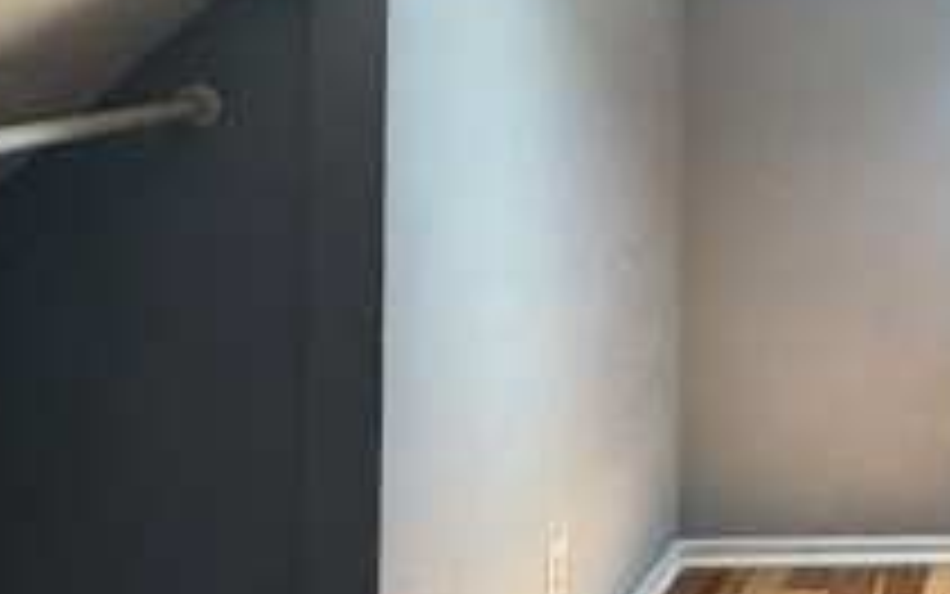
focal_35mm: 47
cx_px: 1141
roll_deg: -1.2
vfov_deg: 25.9
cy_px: -9
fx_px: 1217
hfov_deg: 34.2
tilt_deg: +0.5
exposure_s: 1/60
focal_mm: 2.22
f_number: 2.2
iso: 320
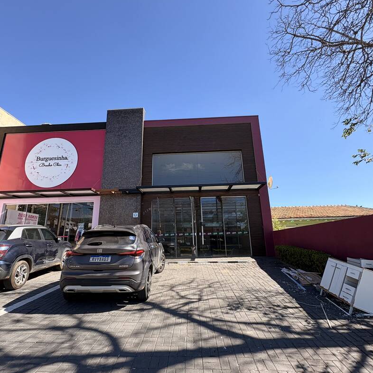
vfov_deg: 84.0
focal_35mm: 17
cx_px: 185
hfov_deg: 84.0
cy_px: 191
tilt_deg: +15.7
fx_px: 207
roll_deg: +0.3
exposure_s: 1/556
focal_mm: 2.22
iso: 50
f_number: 2.2
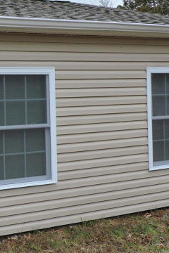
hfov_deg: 18.0
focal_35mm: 71
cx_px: -49
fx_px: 500
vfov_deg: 28.5
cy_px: 124
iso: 100
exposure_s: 1/320
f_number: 3
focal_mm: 4.3
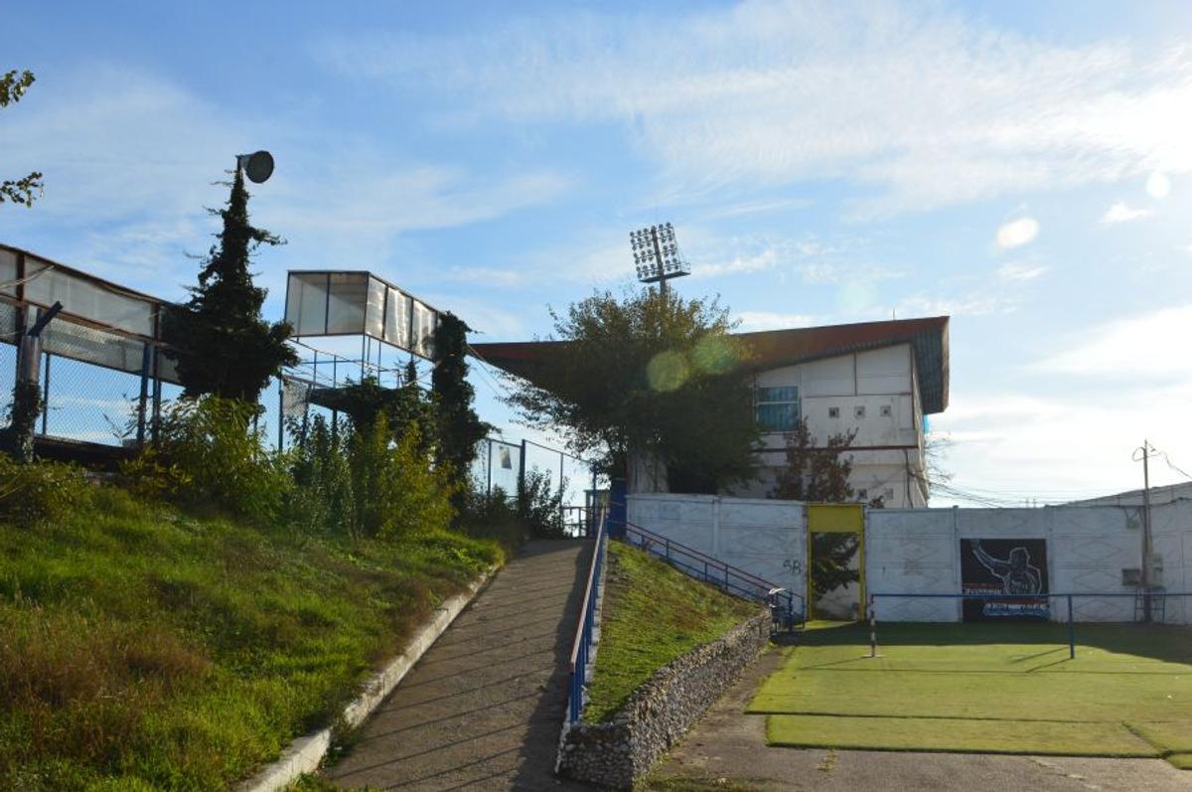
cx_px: 596
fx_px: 1191
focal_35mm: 36
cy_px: 396
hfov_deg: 53.2
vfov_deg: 36.8
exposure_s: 1/500
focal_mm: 24
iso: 400
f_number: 11
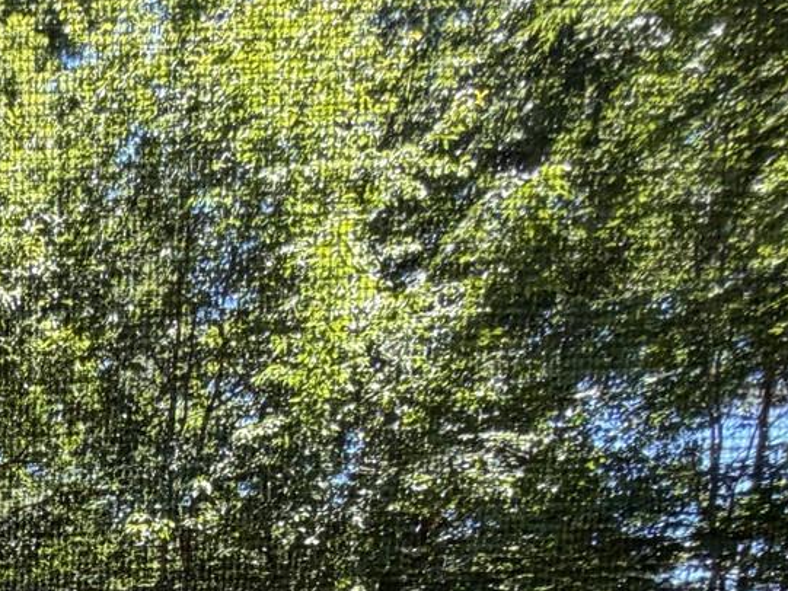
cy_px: 1103
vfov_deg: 19.4
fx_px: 1207
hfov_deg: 29.1
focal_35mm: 53
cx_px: -246
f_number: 2.2
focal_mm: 2.22
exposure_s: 1/297
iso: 50
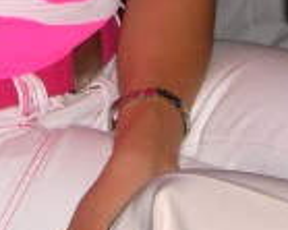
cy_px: -261
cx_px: 329
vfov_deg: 4.7
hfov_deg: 6.0
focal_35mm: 321
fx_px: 2734
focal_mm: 11.8
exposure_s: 1/60
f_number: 3.6
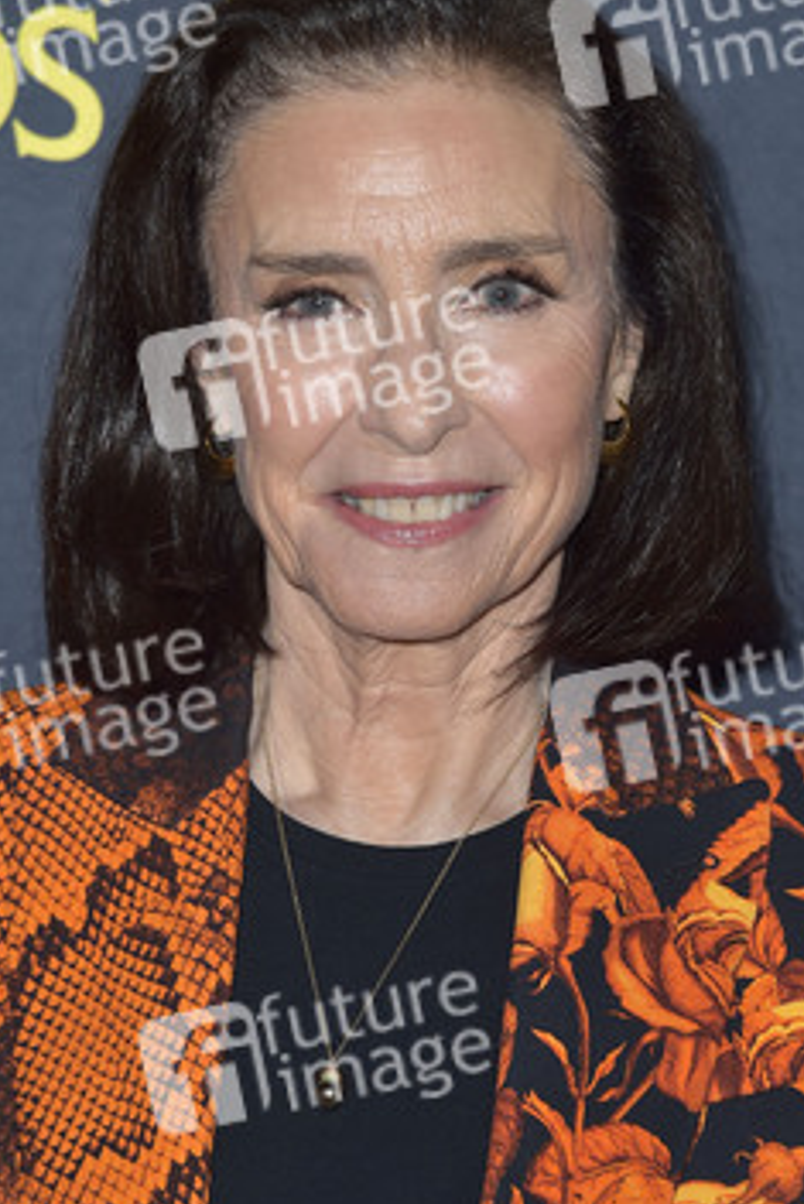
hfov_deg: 9.7
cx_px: 416
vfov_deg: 14.4
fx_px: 4752
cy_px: 540
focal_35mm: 142
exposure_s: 1/250
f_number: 6.3
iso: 250
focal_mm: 125
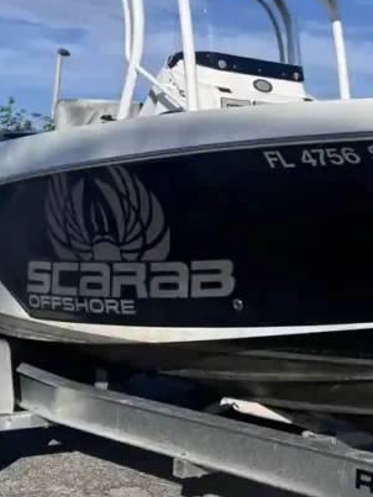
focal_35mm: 61
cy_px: 123
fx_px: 877
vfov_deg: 31.1
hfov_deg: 22.9
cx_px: 387
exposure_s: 1/7092
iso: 80
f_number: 1.78
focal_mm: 6.76
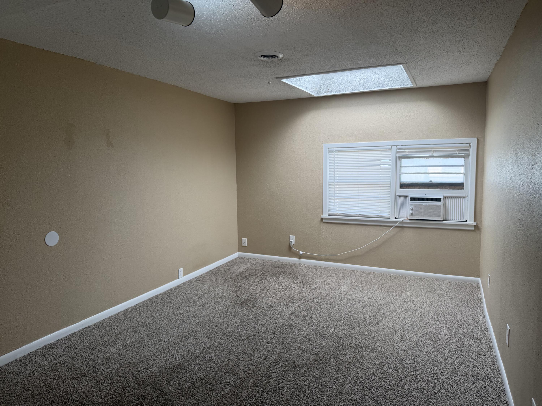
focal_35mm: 24
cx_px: 271
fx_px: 376
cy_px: 203
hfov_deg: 71.6
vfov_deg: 56.8
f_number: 1.78
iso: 64
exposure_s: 1/120
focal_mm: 6.76
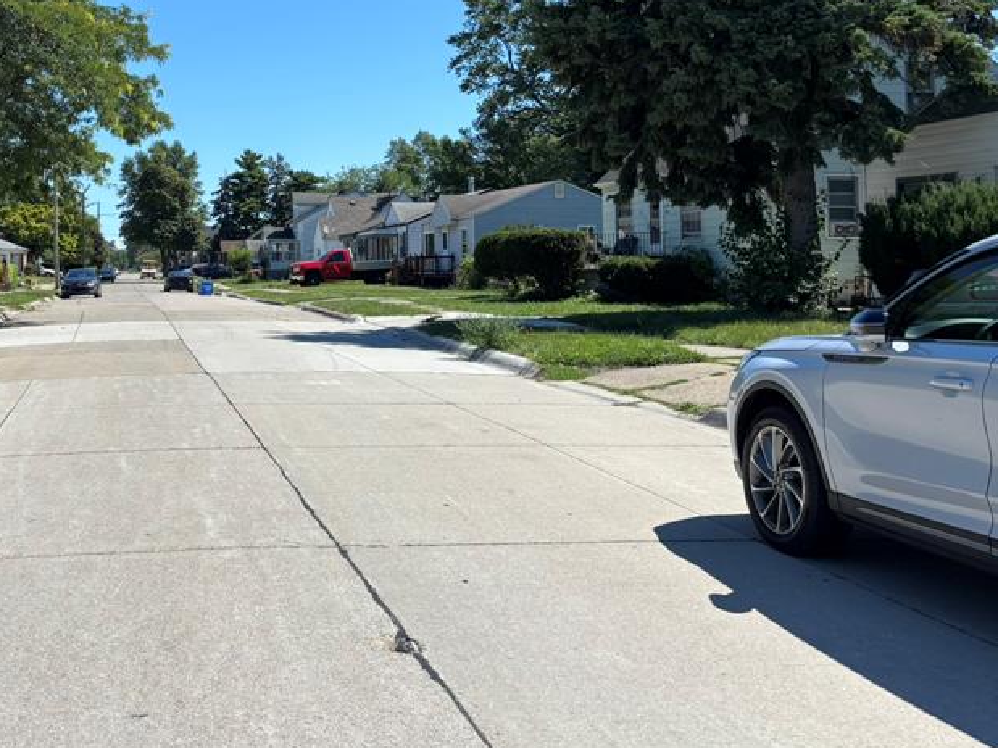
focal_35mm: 43
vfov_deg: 33.0
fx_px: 1239
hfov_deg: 42.2
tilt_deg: +3.5
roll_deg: +0.3
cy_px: 198
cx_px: 224
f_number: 1.6
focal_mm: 5.96
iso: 50
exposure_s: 1/3937
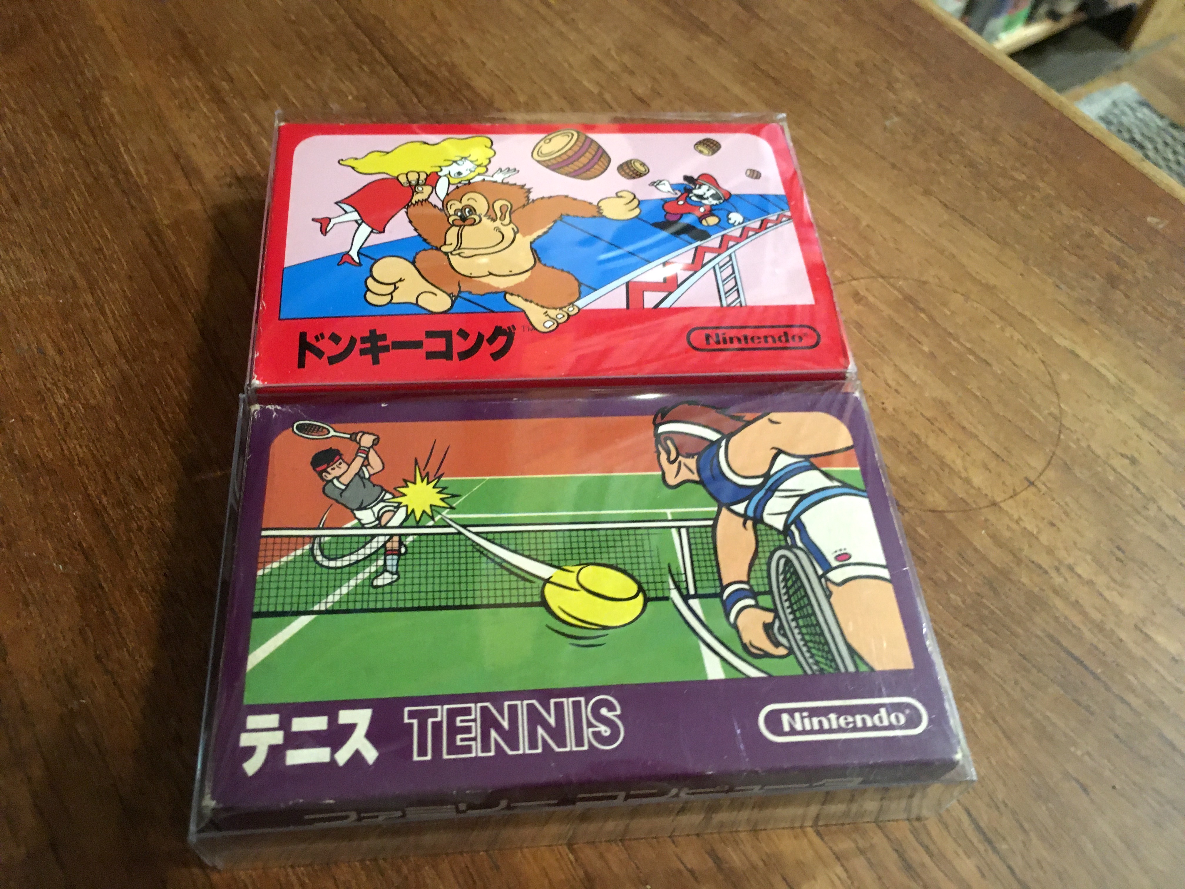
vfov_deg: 48.2
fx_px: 993
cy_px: 444
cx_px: 592
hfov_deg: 61.7
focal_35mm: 29
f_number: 2.2
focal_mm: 4.15
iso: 400
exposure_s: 1/17
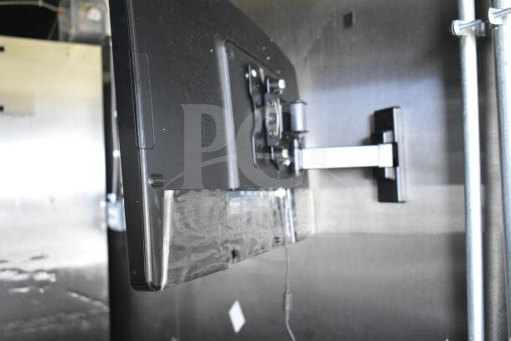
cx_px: 256
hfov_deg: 57.2
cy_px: 170
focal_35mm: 33
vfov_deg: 40.0
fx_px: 468
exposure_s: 1/40
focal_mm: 22
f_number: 3.8
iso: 2200
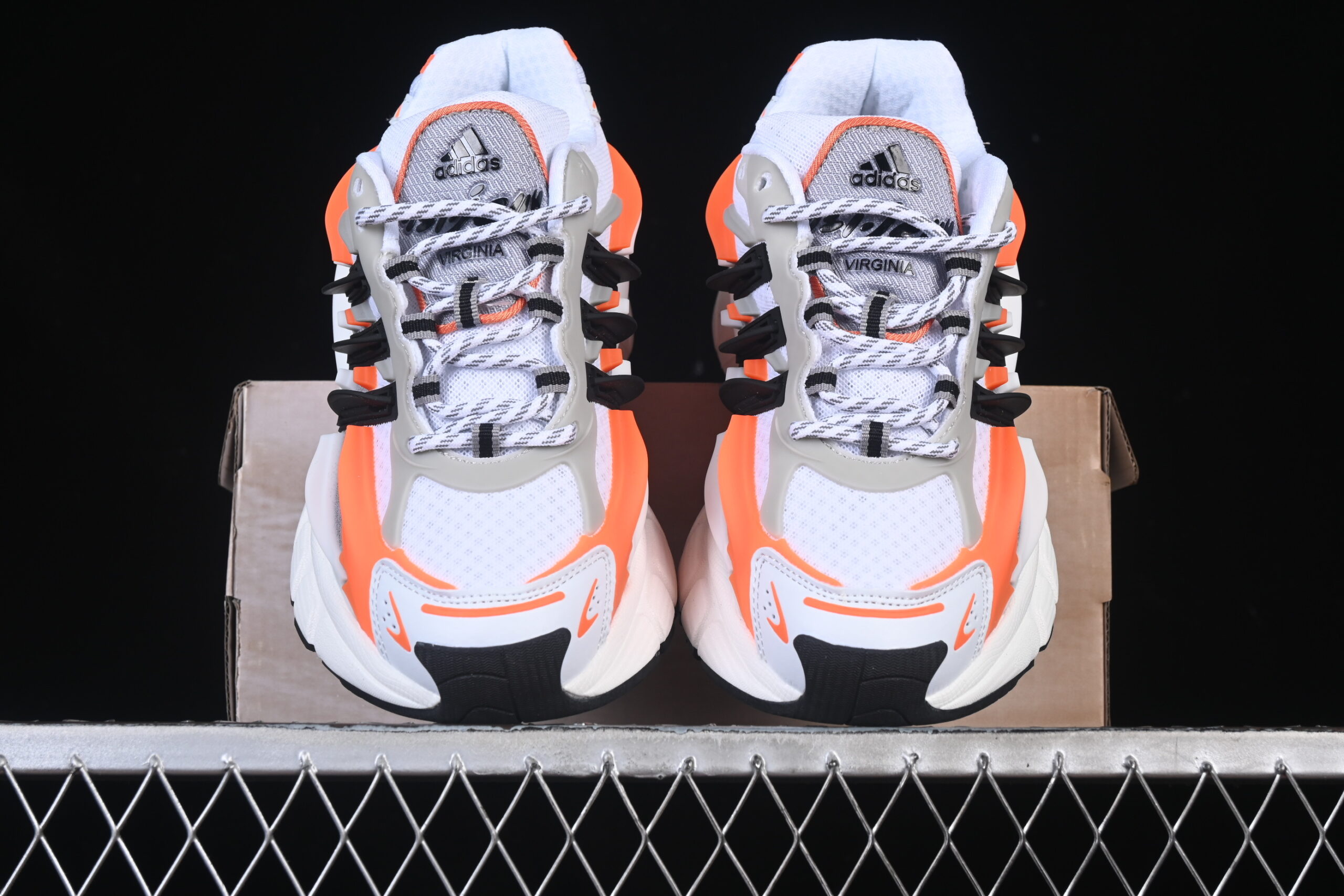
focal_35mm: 75
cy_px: 448
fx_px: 2800
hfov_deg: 27.0
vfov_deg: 18.2
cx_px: 672
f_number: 8
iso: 160
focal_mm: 50
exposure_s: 1/80
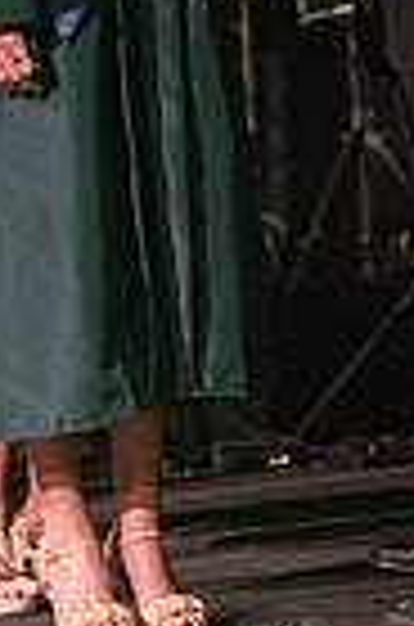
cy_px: -239
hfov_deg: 5.5
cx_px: 72
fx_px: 4334
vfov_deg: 8.1
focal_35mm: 250
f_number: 2.8
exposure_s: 1/1000
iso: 16000
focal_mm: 77
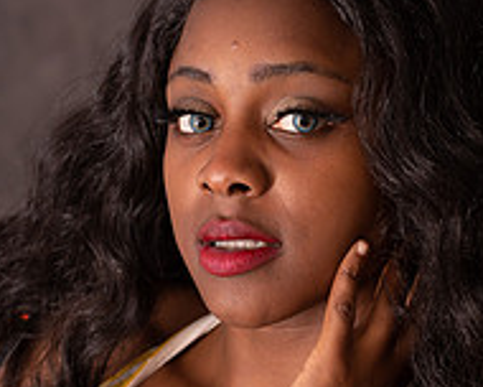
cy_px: 384
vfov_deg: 8.1
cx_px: 287
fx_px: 2702
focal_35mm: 189
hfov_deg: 10.2
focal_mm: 85
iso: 250
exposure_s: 1/100
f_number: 5
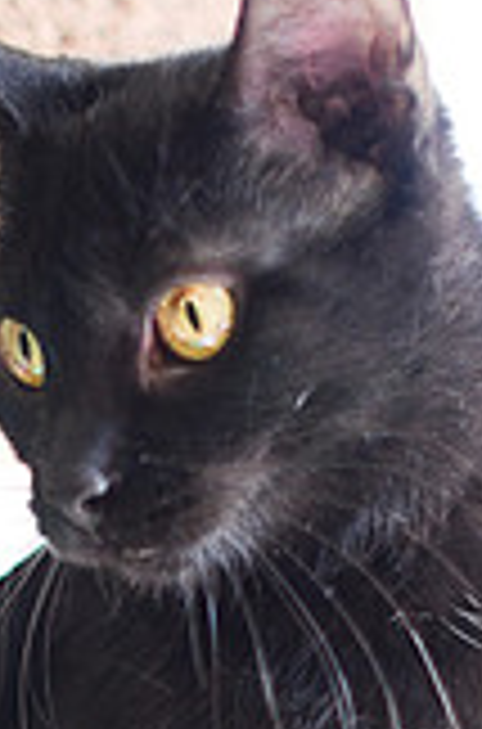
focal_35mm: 208
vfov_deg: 9.8
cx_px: 86
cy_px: 904
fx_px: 4204
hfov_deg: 6.6
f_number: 1.8
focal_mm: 50
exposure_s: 1/250
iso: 500
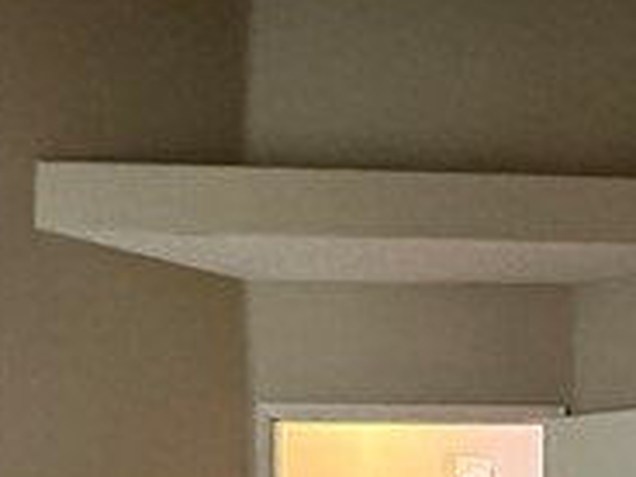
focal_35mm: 78
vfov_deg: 17.6
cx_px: 418
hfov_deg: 24.9
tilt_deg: -1.6
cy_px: 633
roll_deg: -0.7
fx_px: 1433
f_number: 2.2
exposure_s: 1/60
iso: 1250
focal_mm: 2.22
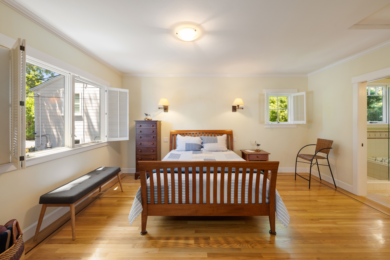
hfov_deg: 104.3
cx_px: 195
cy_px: 130
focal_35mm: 14
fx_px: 152
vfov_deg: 81.2
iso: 400
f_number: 9
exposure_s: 1/2.5
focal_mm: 14
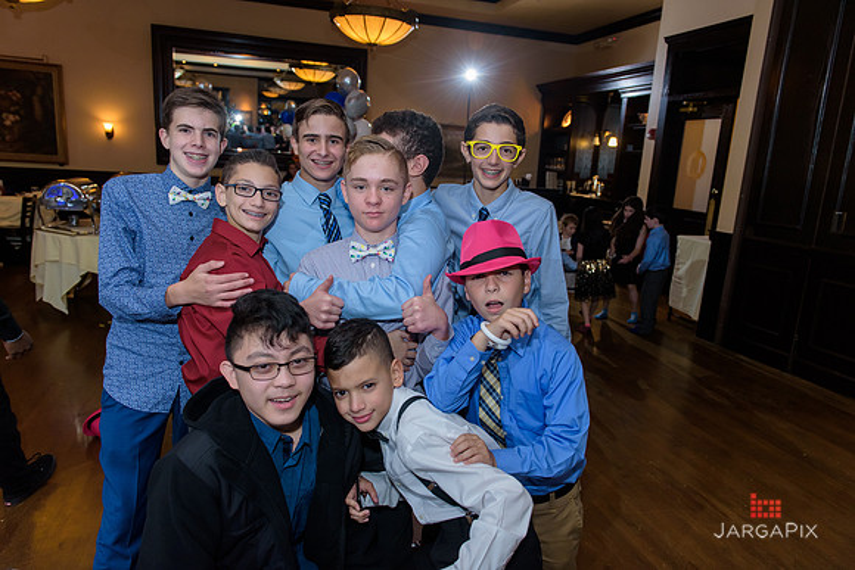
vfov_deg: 53.2
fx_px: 570
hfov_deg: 73.7
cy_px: 285
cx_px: 428
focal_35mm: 24
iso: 1250
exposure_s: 1/125
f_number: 3.2
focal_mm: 24
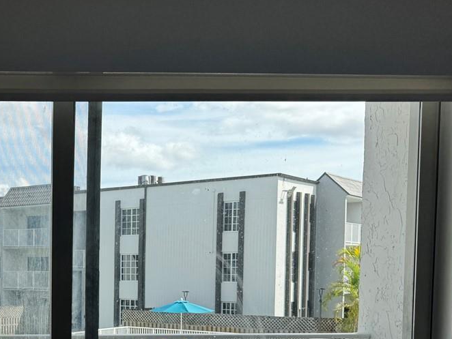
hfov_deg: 30.7
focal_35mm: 58
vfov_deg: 24.5
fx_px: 758
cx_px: -8
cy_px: 306
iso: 80
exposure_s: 1/1818
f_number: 1.78
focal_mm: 6.76
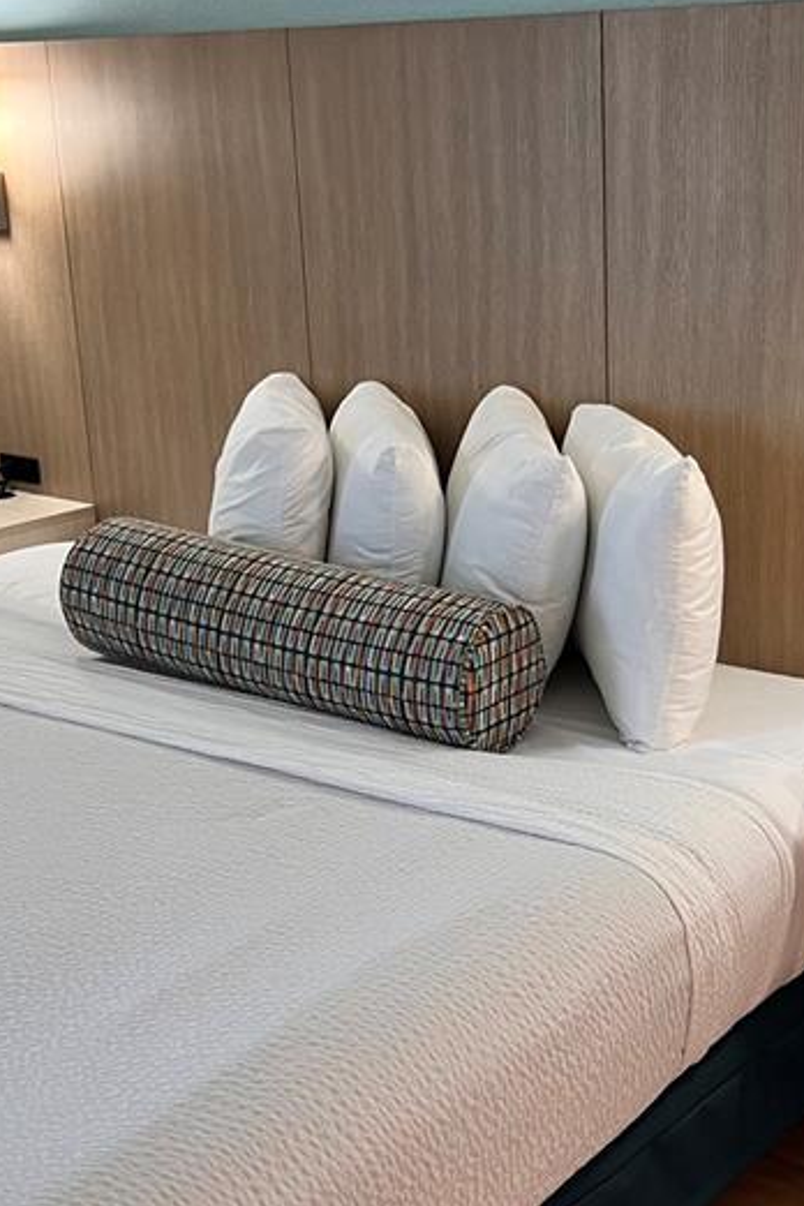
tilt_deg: -17.2
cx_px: 506
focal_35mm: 53
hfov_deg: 25.4
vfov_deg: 37.5
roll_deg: +1.0
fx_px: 1775
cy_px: 619
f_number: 1.5
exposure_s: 1/60
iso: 125
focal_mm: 5.7
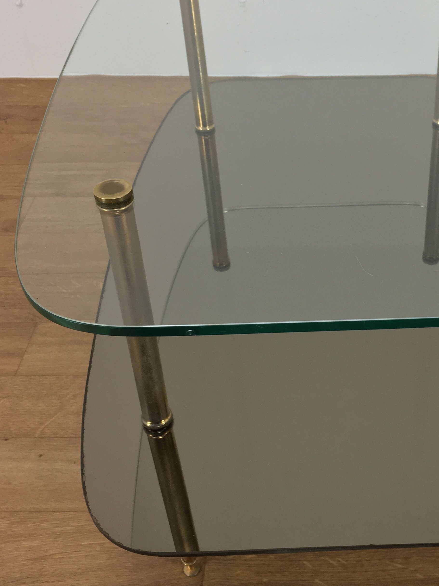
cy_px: 283
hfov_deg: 29.6
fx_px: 812
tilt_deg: -38.8
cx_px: 348
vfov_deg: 39.7
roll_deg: -1.7
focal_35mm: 48
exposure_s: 1/33
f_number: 2.2
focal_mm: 4.15
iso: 32
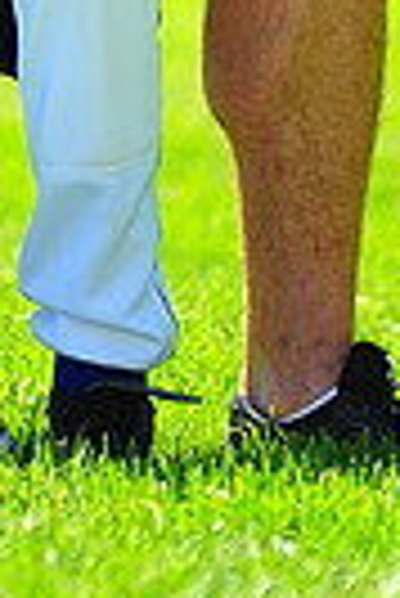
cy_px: -549
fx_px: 13032
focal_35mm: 784
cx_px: -211
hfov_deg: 1.8
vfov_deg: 2.6
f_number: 4
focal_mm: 180
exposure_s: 1/640
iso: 200
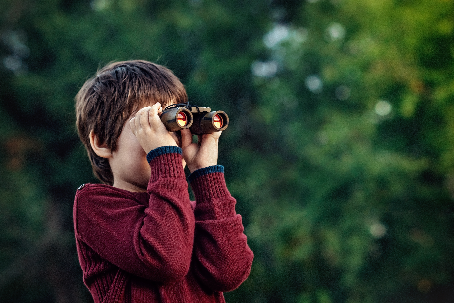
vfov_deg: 16.1
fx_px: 1072
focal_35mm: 85
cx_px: 227
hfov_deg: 23.9
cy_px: 152
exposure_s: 1/200
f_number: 4
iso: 400
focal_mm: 85
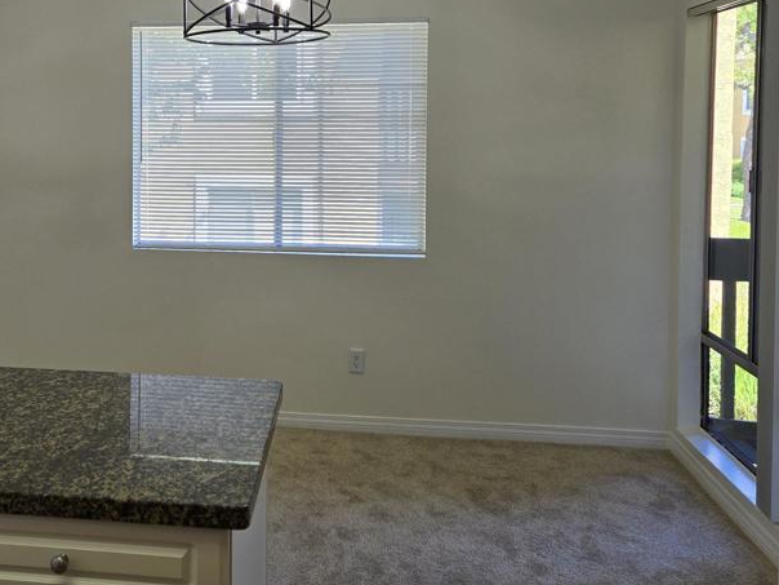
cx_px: 245
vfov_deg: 36.0
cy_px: 151
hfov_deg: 46.9
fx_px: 878
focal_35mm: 39
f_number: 1.8
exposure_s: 1/120
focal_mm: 5.4
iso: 32
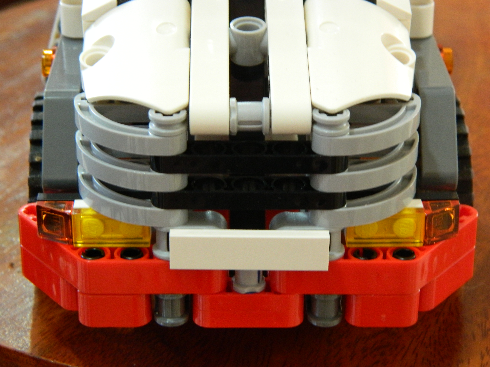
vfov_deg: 14.4
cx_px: 245
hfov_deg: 19.1
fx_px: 1458
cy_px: 184
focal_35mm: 103
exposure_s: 1/8
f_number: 4.5
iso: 400
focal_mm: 18.6
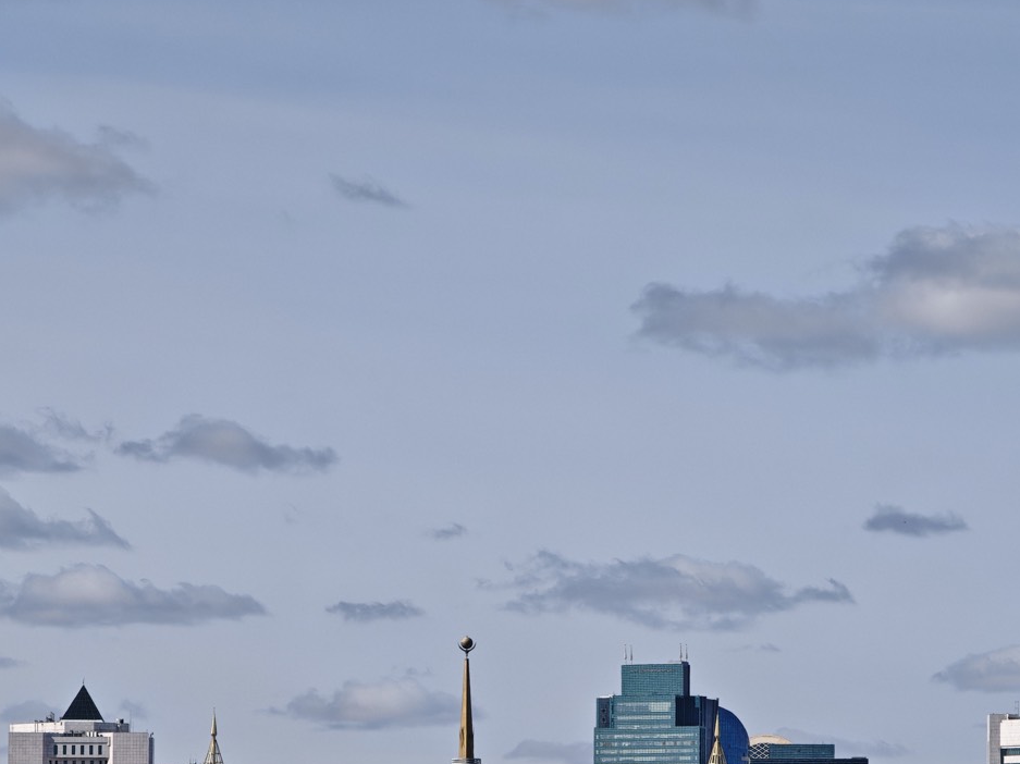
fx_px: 6038
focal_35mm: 205
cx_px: 521
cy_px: 613
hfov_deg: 9.7
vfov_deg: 7.2
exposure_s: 1/1600
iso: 50
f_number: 2.5
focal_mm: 19.4
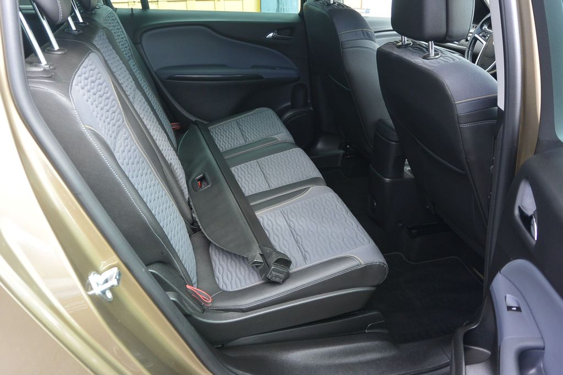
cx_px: 282
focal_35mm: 30
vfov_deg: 43.6
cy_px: 188
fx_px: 469
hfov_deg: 61.9
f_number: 3.5
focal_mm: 11.4
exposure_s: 1/100
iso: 160
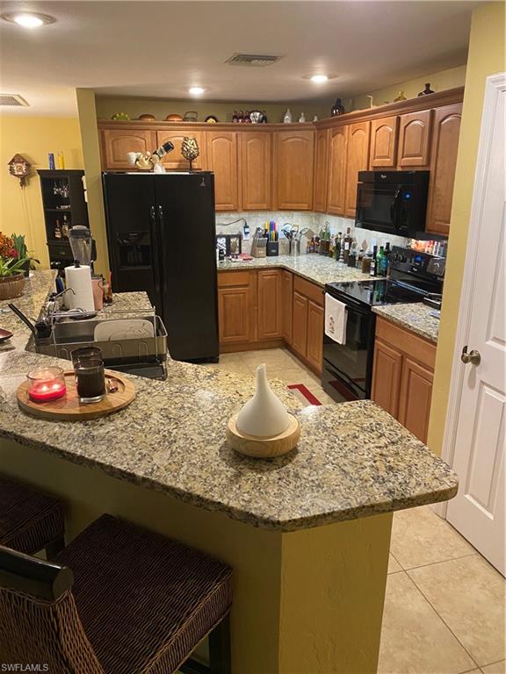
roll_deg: +0.5
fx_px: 507
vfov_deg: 67.3
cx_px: 253
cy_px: 337
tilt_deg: -17.1
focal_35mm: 26
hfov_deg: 53.1
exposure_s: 1/40
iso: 320
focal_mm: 4.25
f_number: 1.8
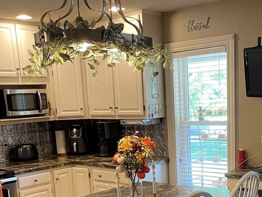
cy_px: 184
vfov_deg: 25.2
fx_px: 424
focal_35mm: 56
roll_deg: +3.0
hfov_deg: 34.1
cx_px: 168
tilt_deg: -12.6
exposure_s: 1/60
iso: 160
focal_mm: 4.2
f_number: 1.6
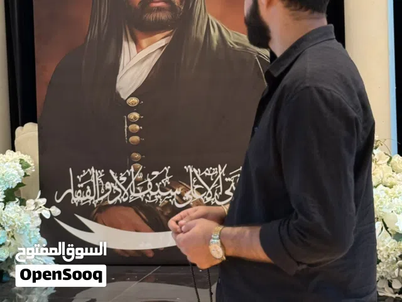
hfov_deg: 39.7
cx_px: 201
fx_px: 557
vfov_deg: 30.3
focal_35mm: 48
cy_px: 151
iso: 200
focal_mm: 6.76
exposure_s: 1/60
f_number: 1.78
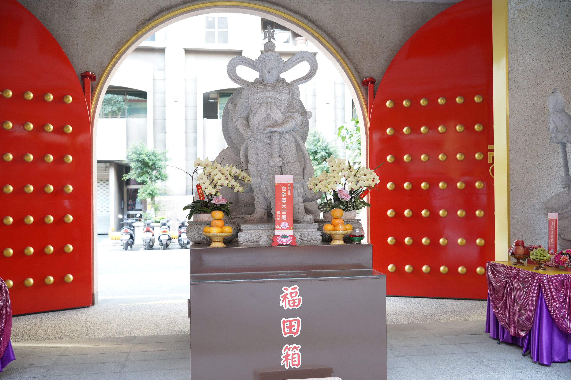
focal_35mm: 35
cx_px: 286
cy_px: 190
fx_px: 555
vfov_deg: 37.8
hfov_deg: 54.5
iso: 1600
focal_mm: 35
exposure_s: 1/125
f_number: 3.5
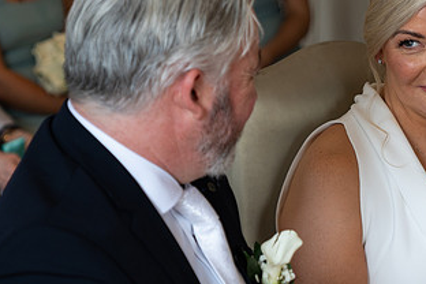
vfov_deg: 7.0
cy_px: 122
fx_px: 2307
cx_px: 326
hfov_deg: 10.5
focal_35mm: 195
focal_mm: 70
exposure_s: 1/160
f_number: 2.8
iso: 320
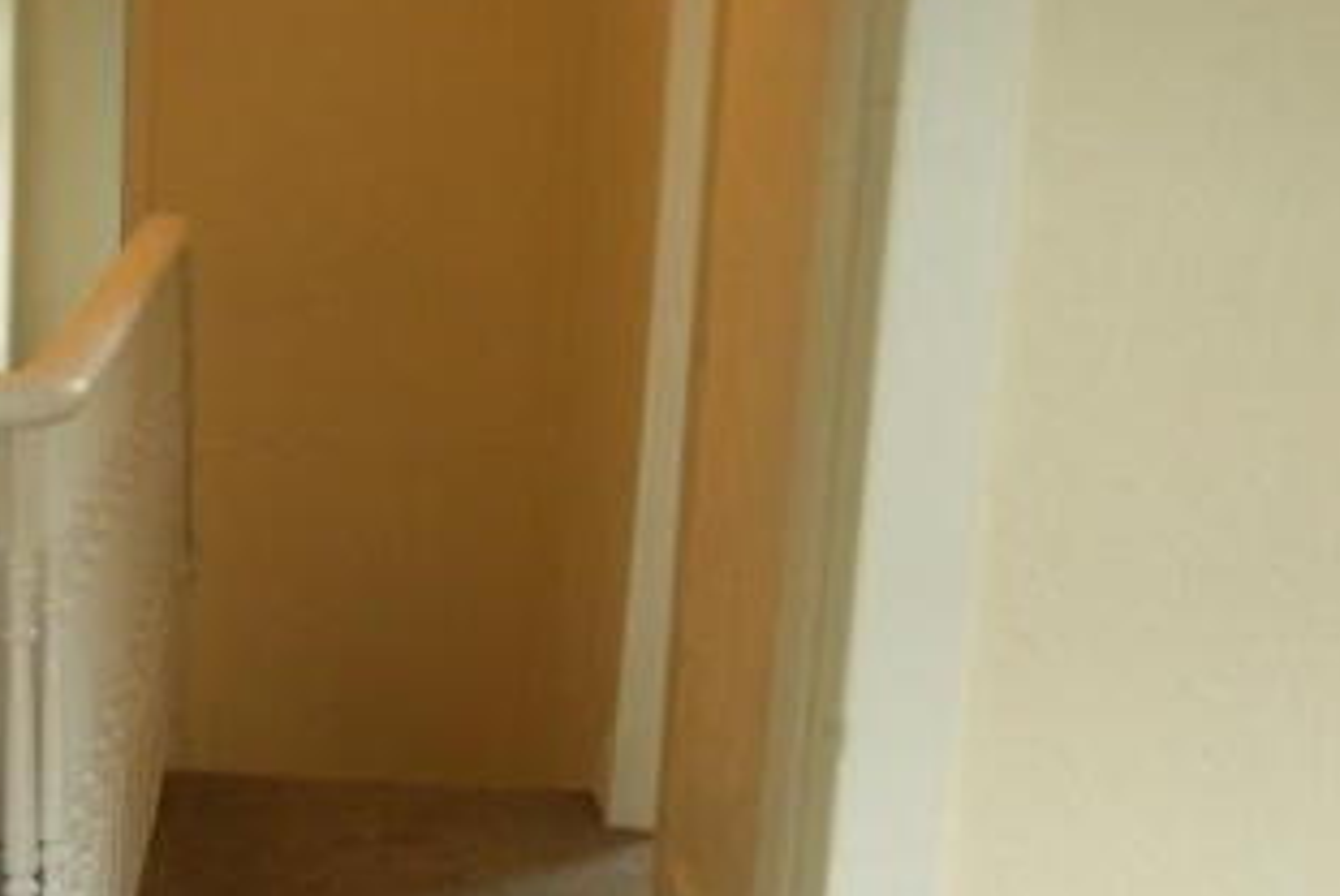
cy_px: 816
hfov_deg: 27.0
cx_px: 355
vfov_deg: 18.2
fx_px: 2757
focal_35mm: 74
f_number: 2.8
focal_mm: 7.9
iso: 400
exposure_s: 1/100
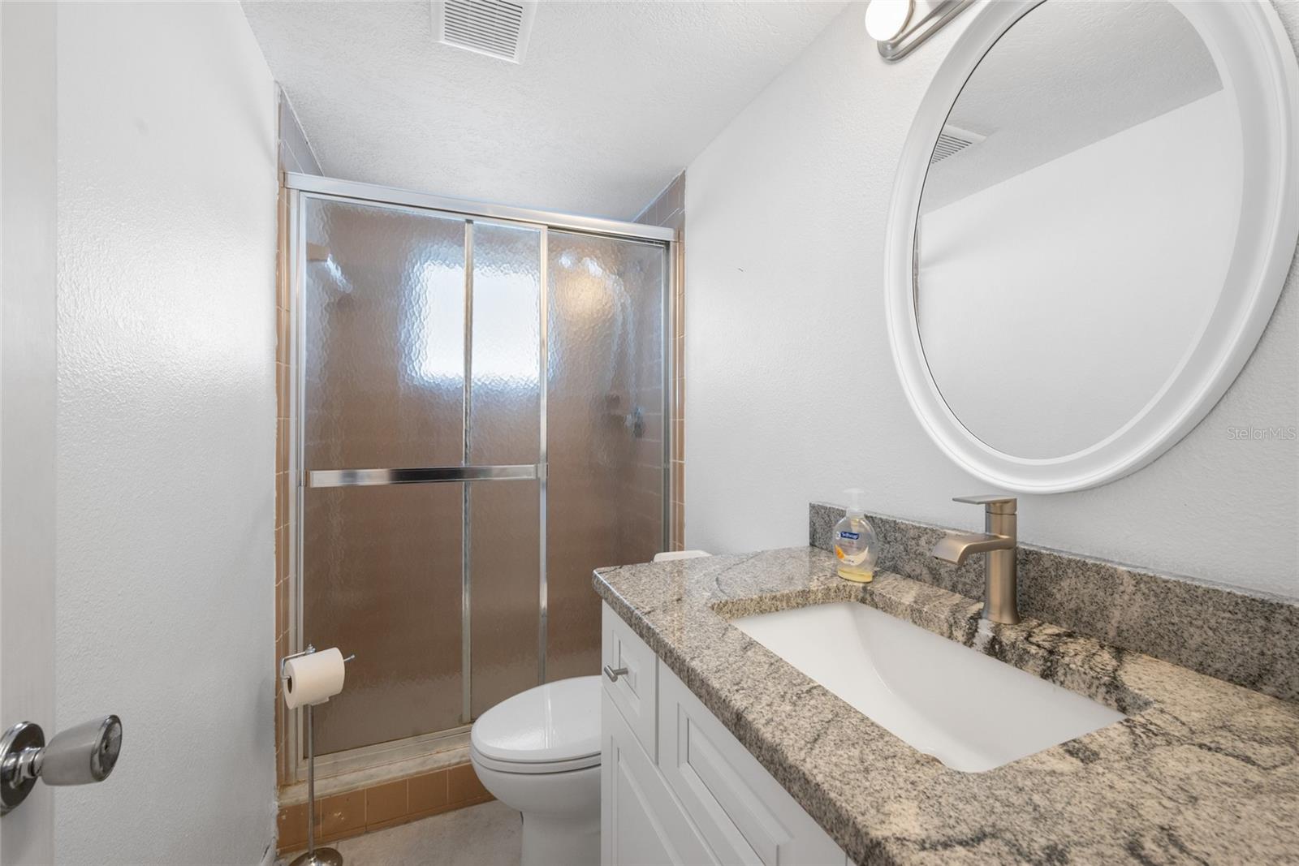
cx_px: 650
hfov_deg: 104.2
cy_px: 433
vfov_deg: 81.2
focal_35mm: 14
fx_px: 505
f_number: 9
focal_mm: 14
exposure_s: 1/6
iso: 250
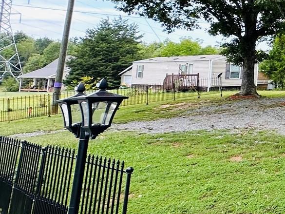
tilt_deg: +7.1
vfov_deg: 28.6
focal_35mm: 49
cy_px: 26
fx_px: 404
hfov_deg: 24.0
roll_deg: -0.5
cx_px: 483
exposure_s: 1/197
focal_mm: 2.22
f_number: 2.2
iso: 40
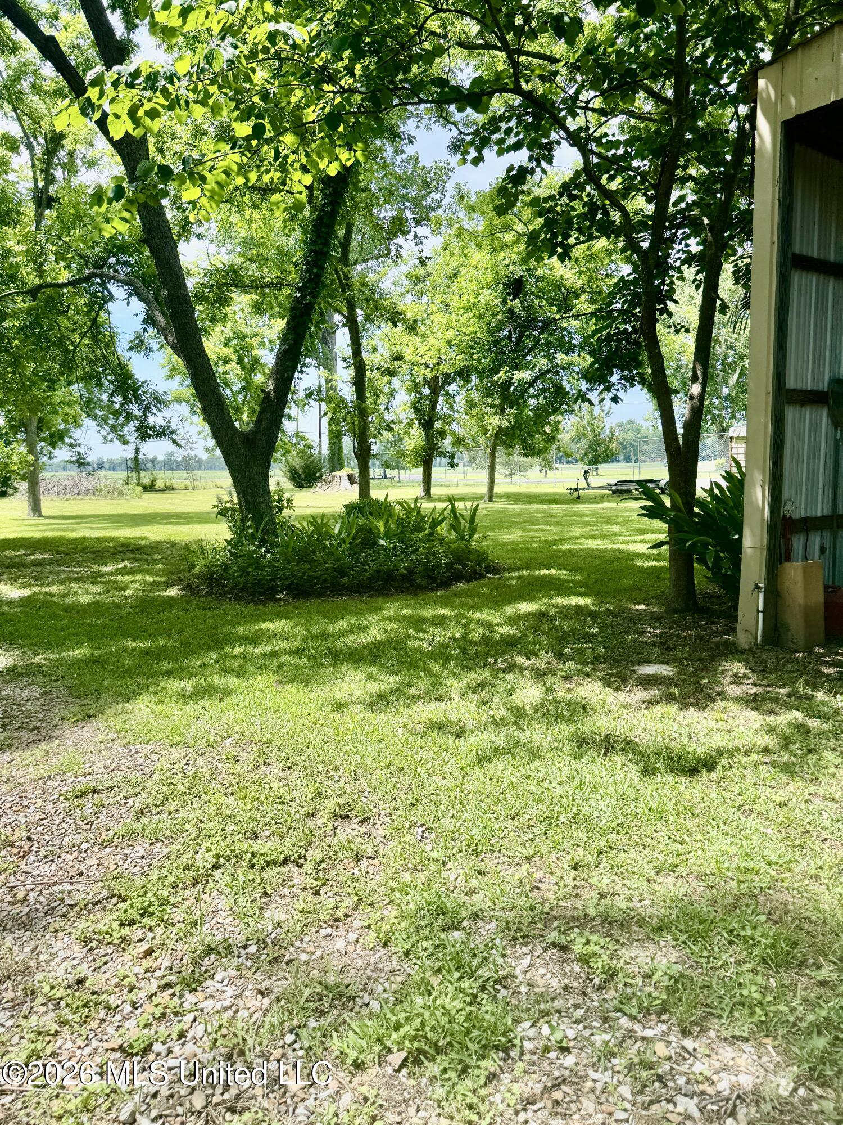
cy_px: 562
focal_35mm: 24
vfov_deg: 71.6
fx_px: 779
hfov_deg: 56.8
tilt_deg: -5.5
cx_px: 422
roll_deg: +2.6
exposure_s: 1/1923
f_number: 1.78
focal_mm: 6.76
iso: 80
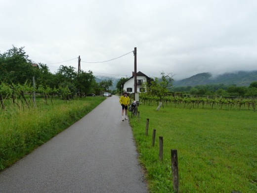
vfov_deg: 54.9
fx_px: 186
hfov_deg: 69.4
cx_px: 128
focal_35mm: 25
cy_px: 96
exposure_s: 1/125
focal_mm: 4.5
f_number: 4
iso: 125
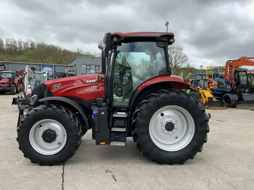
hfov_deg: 61.7
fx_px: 213
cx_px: 127
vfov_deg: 48.2
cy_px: 95
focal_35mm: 29
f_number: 1.8
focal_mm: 3
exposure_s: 1/962
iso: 16
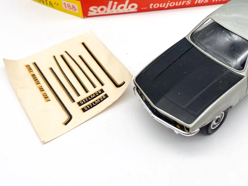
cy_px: 37
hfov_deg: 36.0
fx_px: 373
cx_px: 187
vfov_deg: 27.5
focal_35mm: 52
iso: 32
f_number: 1.8
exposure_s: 1/250
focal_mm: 4.25
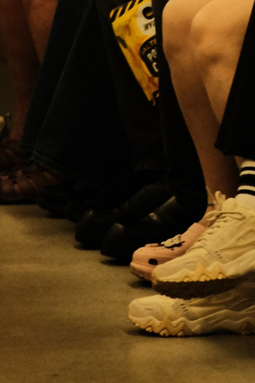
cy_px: -331
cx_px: 463
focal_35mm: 375
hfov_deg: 3.6
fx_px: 3986
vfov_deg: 5.4
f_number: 1.7
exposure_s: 1/125
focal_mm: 56
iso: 800
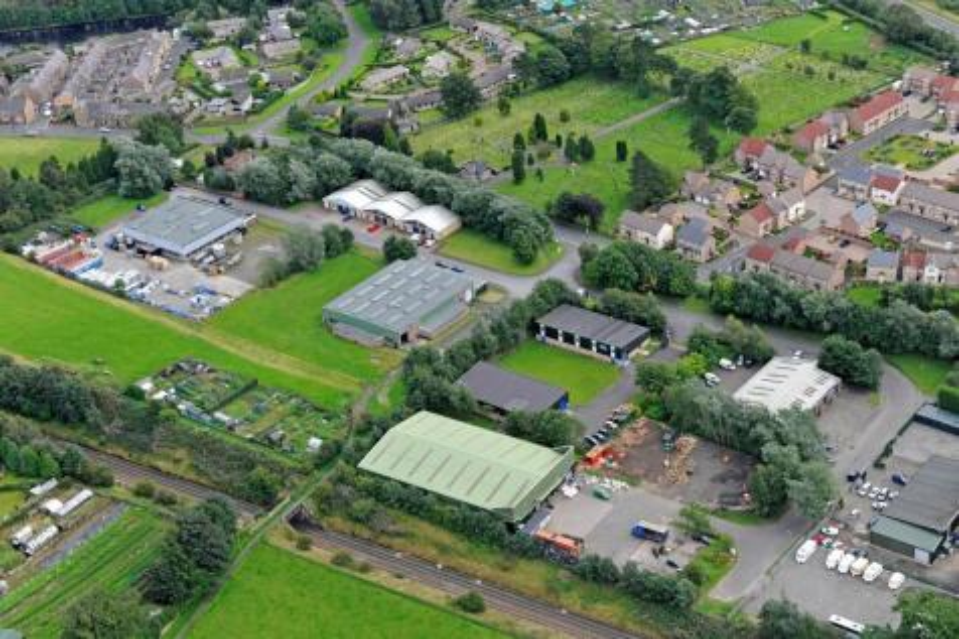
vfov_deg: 21.9
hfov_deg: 32.4
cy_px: 320
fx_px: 1651
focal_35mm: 62
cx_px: 480
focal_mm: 62
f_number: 9
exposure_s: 1/500
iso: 1000
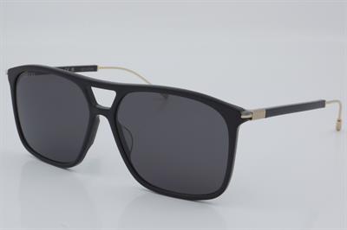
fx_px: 722
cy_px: 115
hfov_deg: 27.0
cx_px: 174
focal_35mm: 75
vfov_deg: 18.2
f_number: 32
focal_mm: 50
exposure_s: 1/4
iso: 100
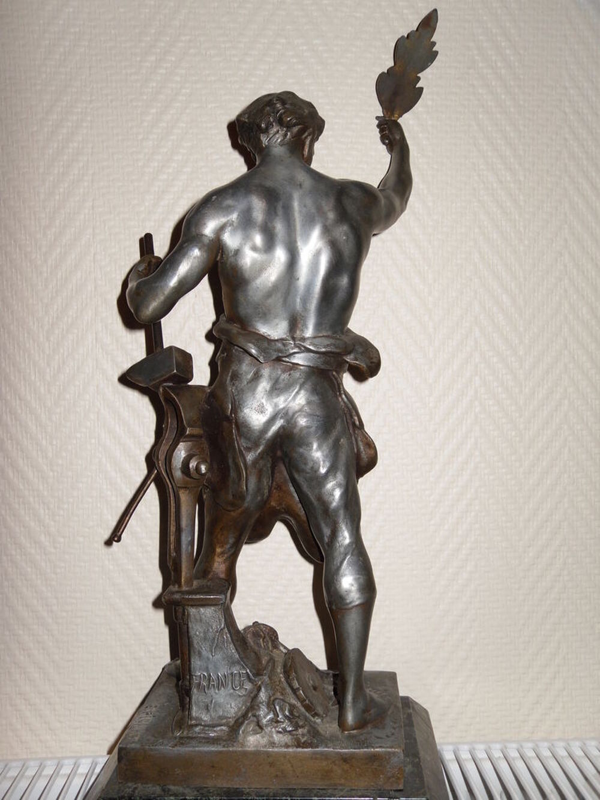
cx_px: 300
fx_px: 809
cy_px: 400
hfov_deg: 40.7
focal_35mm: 35
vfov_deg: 52.6
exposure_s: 1/45
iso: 80
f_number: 3.5
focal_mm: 6.3
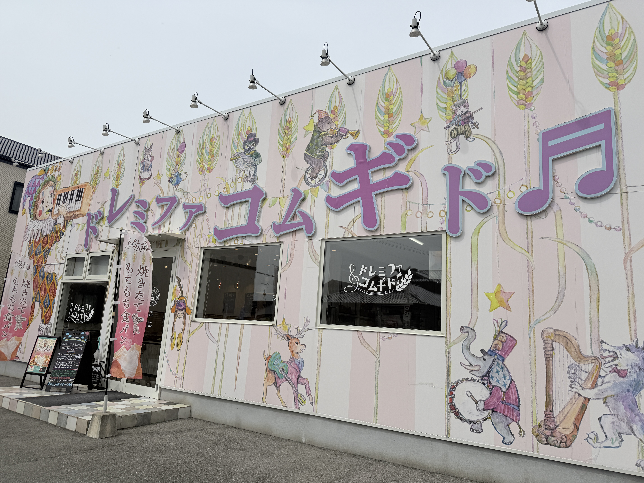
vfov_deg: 56.8
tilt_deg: +11.8
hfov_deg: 71.6
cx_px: 322
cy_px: 242
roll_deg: -3.1
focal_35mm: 24
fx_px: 446
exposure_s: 1/9091
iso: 80
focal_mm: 6.76
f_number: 1.78
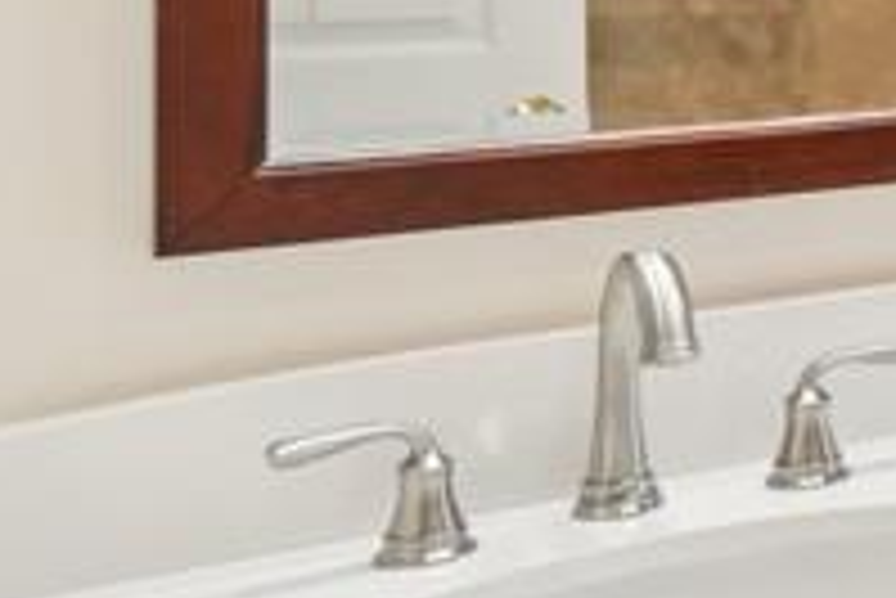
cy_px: -99
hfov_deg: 18.2
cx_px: 1774
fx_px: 1918
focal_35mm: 77
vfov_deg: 17.0
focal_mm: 10
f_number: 8
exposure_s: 1/30
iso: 400
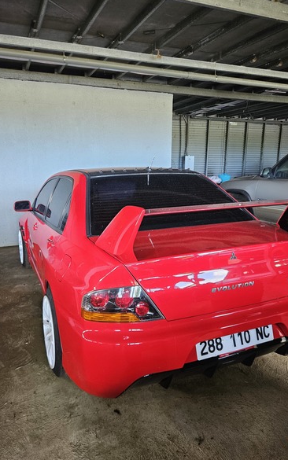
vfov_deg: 72.5
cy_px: 231
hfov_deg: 49.2
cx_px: 129
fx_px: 314
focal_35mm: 25
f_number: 1.8
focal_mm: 5.4
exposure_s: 1/100
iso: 320
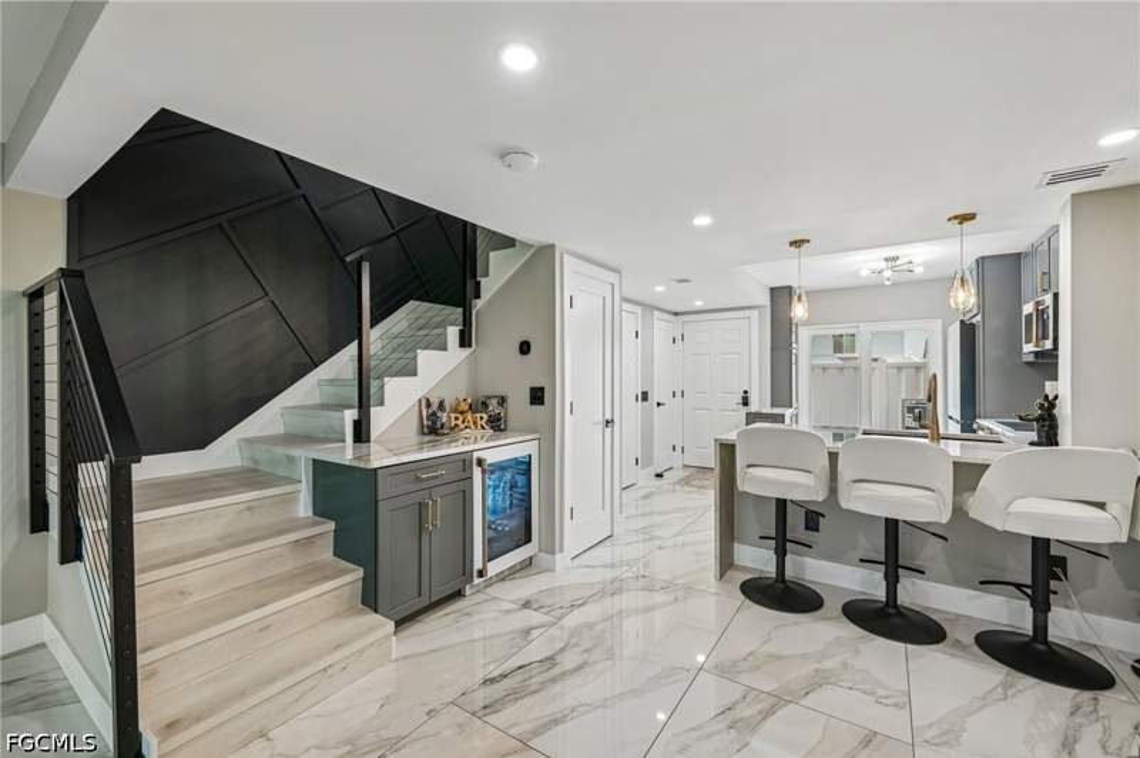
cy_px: 379
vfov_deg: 81.1
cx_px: 570
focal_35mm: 14
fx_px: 443
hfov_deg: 104.3
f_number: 8
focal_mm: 14
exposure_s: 1/20
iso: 400
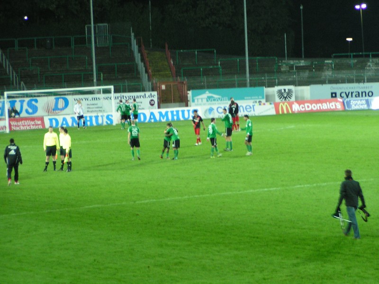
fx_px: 1796
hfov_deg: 12.0
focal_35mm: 164
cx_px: 190
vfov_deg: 9.1
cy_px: 142
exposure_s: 1/25
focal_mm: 25.1
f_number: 3.5
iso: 200
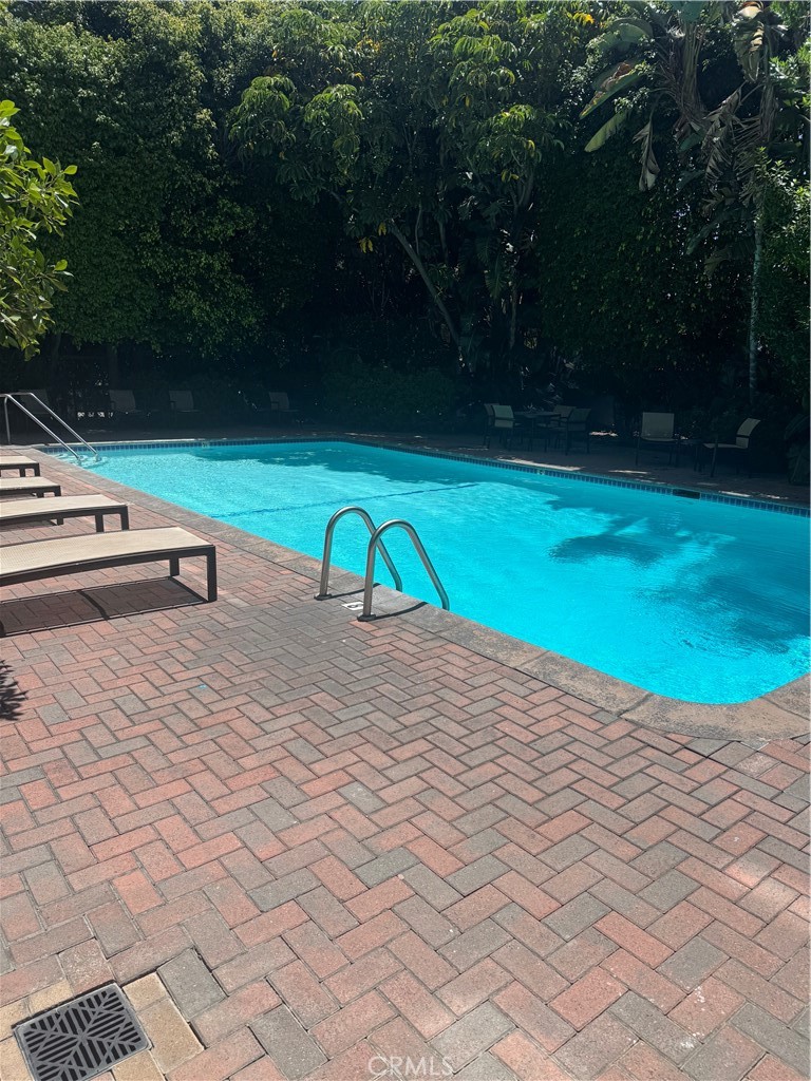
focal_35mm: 24
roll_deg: -0.6
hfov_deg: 56.8
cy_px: 540
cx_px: 406
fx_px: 750
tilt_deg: -11.9
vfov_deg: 71.6
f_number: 1.78
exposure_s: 1/6410
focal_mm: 6.76
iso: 80
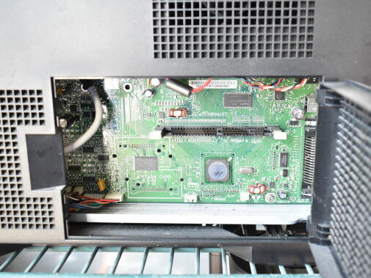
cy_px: 135
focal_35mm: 37
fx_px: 392
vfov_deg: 39.1
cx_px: 200
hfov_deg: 50.6
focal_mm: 21
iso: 1600
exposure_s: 1/80
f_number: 4.5
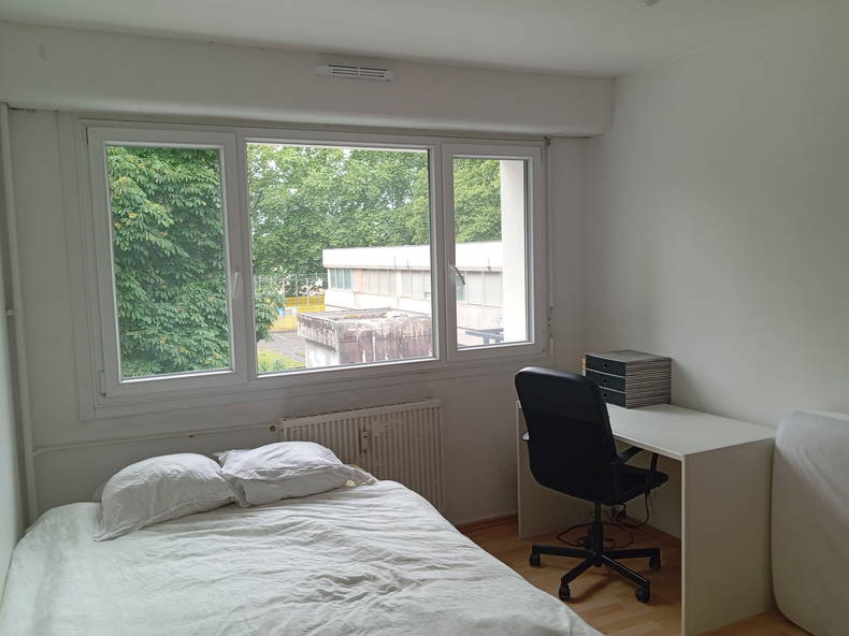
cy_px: 318
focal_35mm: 28
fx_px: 687
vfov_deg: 49.7
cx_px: 424
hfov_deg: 63.5
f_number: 1.8
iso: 119
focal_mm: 4.25
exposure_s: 1/50
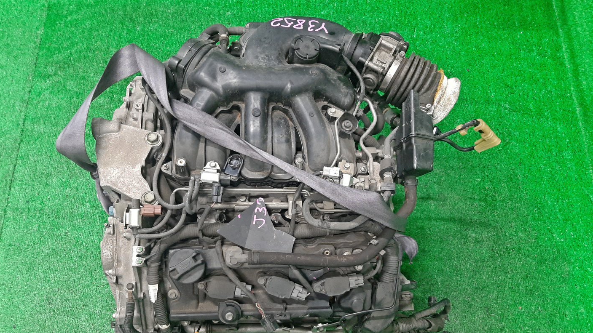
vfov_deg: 39.7
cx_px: 294
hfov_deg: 66.1
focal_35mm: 29
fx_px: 456
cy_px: 219
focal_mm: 3.93
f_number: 1.7
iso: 218
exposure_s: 1/50
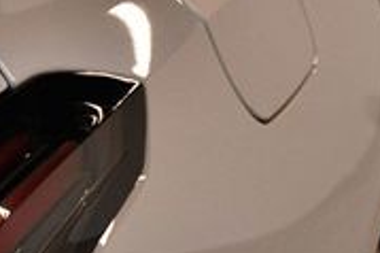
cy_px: 446
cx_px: -257
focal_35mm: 204
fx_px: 2151
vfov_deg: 6.6
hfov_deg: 9.7
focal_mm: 38
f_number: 4.2
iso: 1000
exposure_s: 1/125
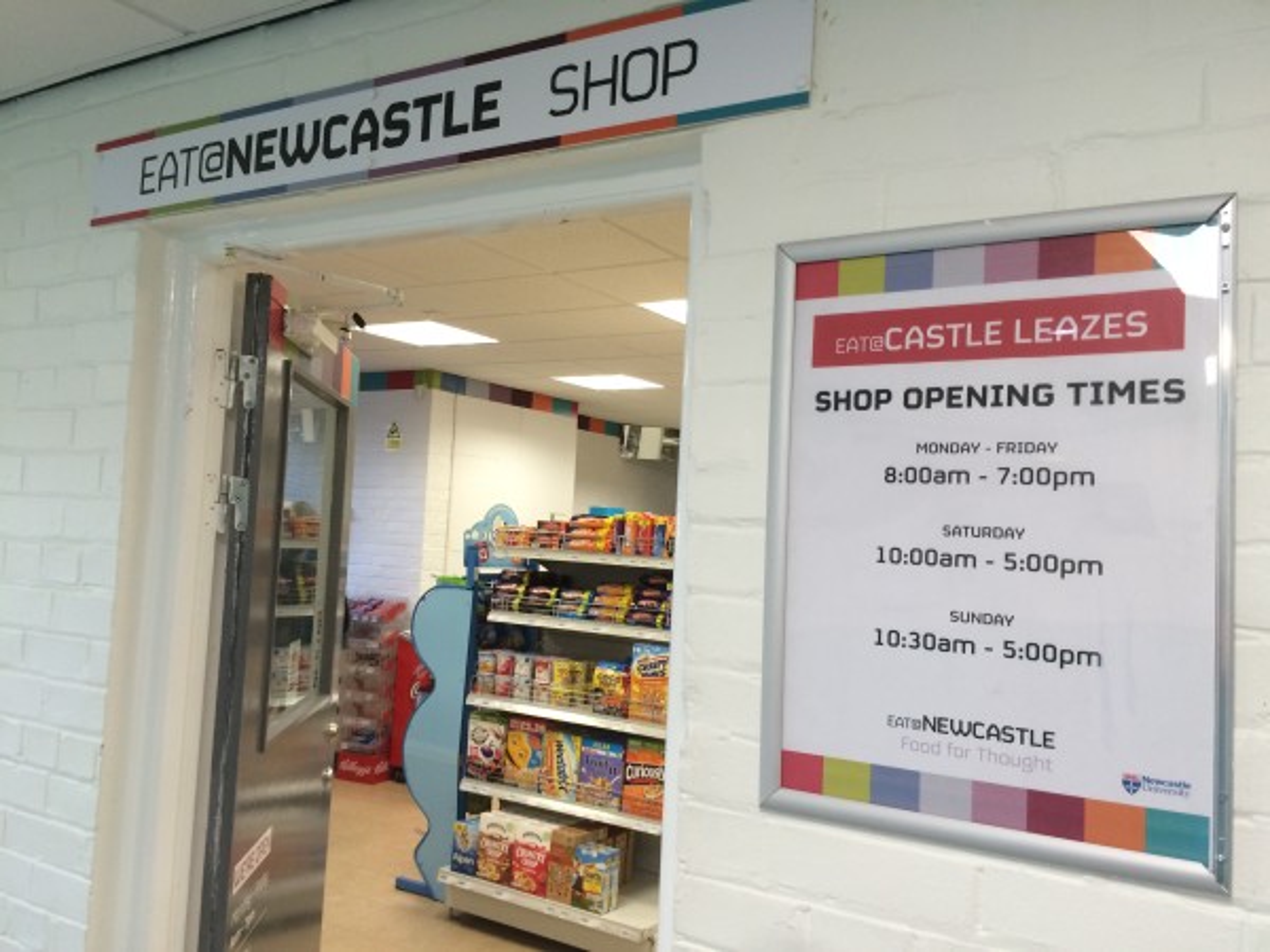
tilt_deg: +3.7
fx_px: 1064
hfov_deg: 61.7
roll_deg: -1.2
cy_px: 476
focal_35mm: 29
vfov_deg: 48.2
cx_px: 635
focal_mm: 4.15
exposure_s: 1/33
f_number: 2.2
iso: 64
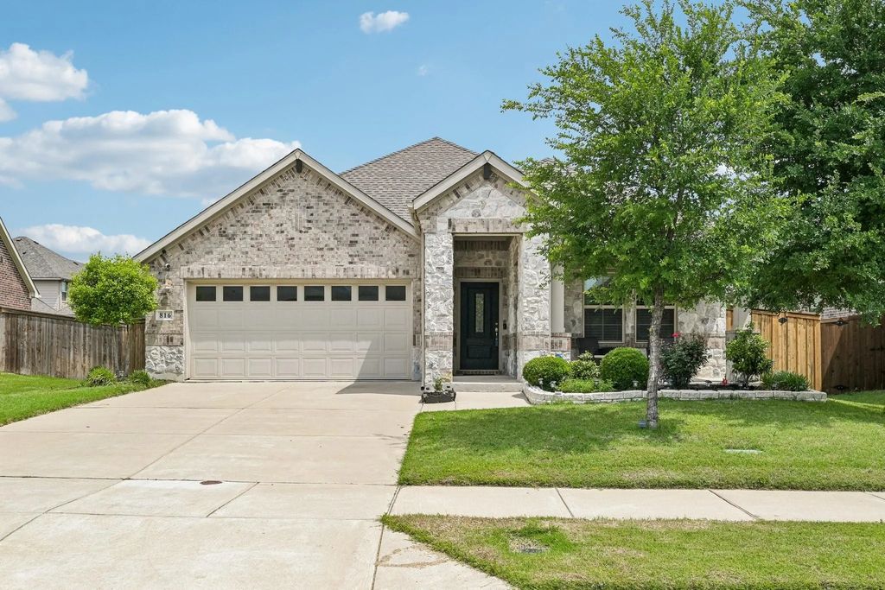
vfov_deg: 43.6
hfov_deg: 61.9
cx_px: 442
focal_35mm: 30
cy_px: 295
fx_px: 738
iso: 400
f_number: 8
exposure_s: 1/1250
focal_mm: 30
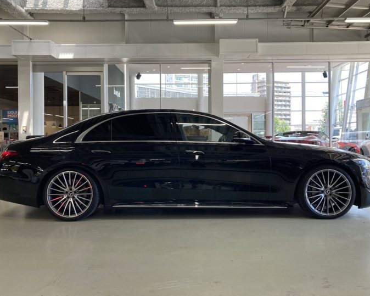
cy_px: 144
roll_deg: +0.7
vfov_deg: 48.5
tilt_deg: +1.3
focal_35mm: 30
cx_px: 190
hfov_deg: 58.8
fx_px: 328
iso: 25
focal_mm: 3.99
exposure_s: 1/102
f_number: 1.8
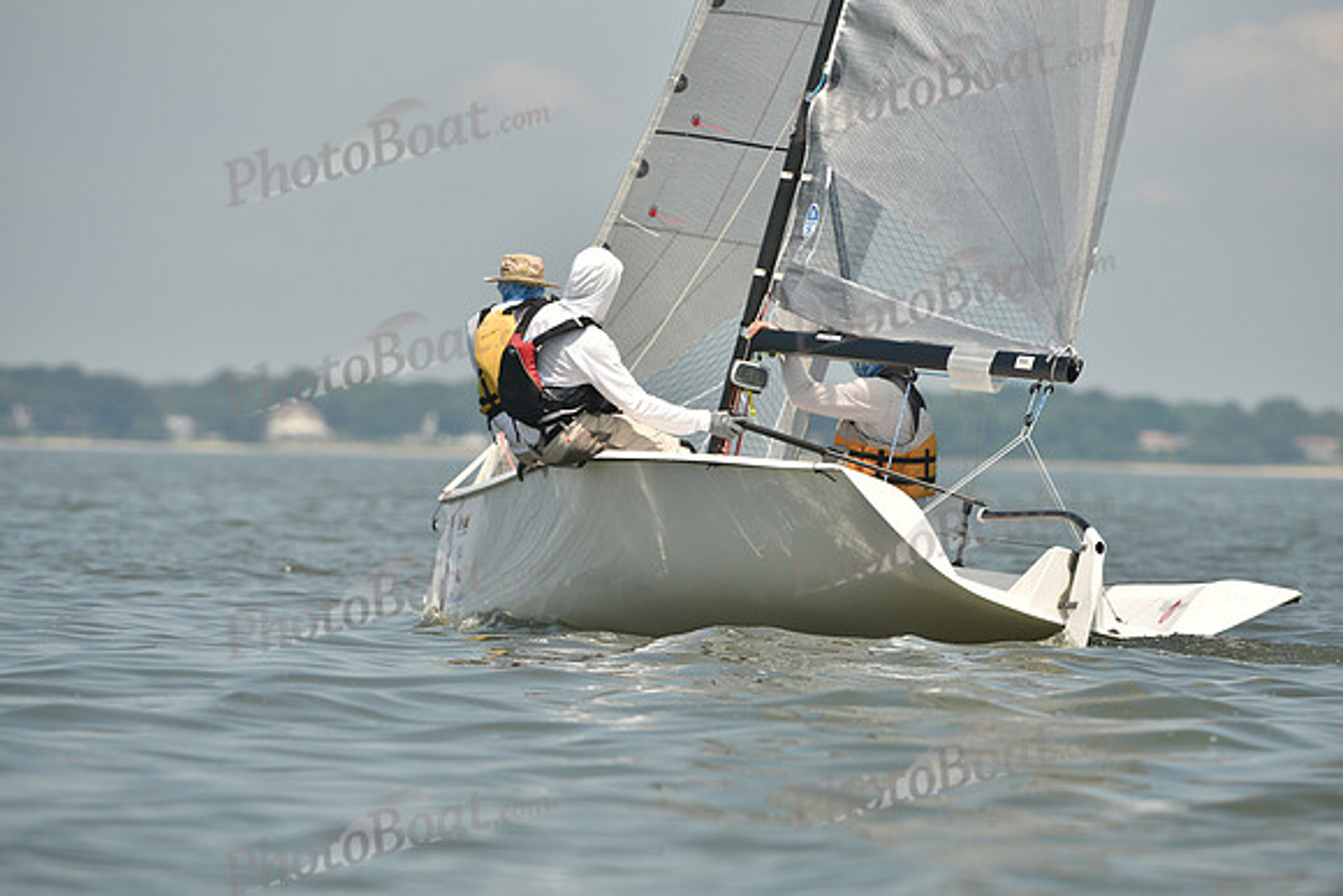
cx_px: 672
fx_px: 14925
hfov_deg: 5.2
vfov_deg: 3.4
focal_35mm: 400
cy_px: 448
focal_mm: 400
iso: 320
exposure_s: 1/1250
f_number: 7.1
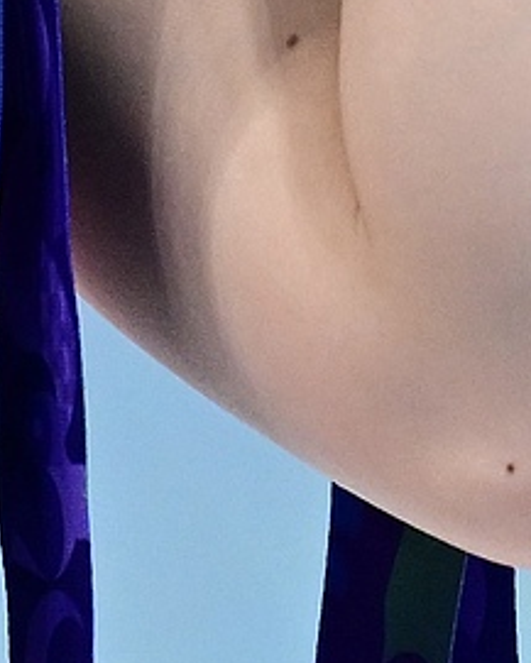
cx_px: -1108
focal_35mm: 996
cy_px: -943
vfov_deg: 1.9
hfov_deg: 1.5
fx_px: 19555
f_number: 2.8
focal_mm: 115
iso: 2000
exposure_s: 1/1250
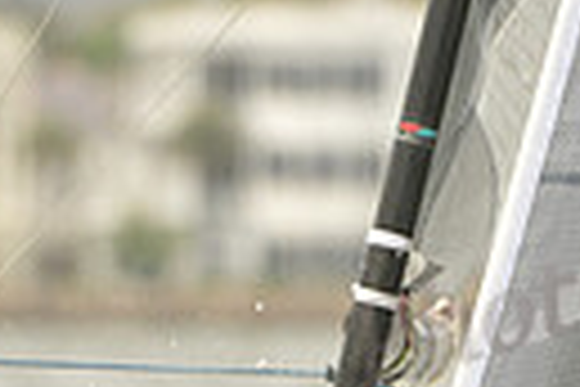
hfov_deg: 1.5
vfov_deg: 1.0
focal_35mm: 1349
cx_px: 121
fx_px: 21732
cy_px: 569
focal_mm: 300
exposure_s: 1/1250
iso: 320
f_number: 6.3
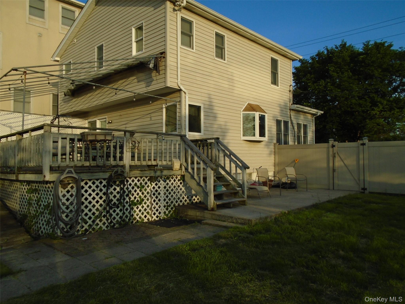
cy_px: 152
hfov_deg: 67.3
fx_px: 304
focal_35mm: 26
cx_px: 202
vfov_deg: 53.1
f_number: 3.2
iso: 100
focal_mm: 4.6
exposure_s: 1/640
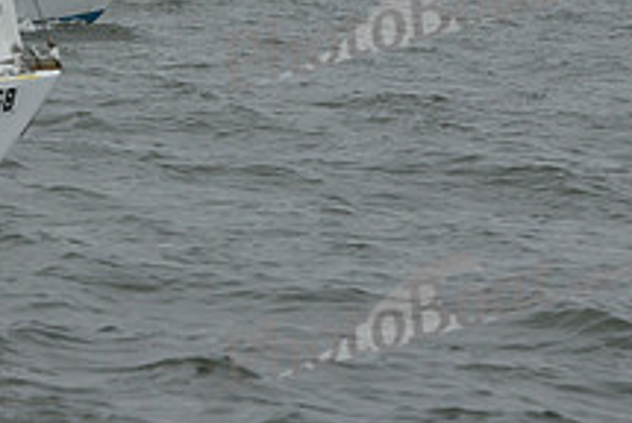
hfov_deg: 7.8
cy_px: -95
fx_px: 4641
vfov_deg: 5.2
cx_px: 71
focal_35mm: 264
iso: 400
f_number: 8
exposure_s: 1/800
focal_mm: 98
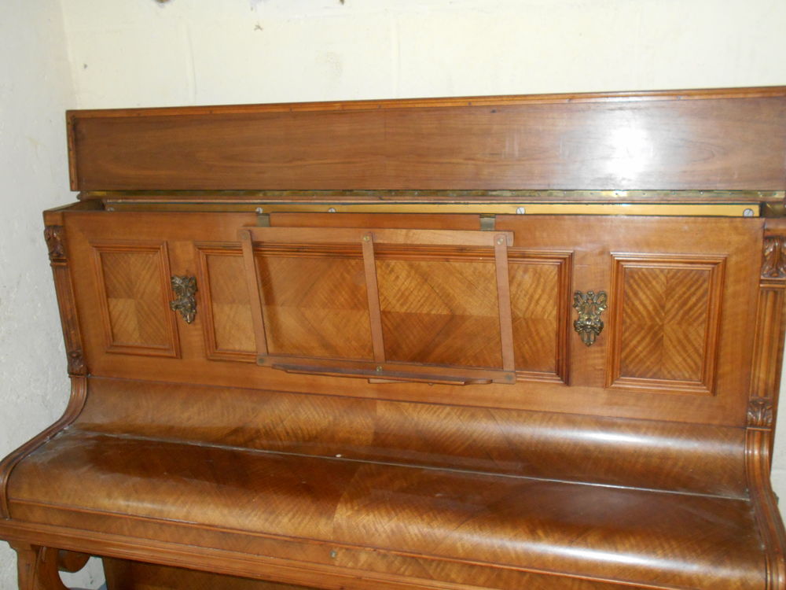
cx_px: 393
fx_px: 772
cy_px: 295
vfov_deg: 41.8
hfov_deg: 54.0
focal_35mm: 34
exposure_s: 1/30
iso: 400
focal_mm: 5.8
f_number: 3.6
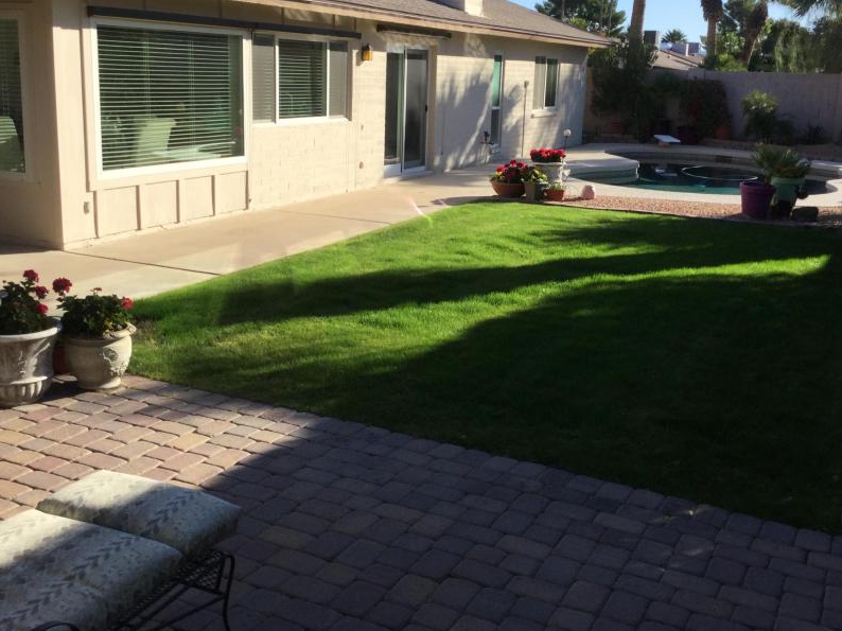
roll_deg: -2.0
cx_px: 442
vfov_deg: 35.9
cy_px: 270
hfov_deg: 46.8
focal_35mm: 40
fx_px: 973
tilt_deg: -13.0
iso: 25
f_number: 2.4
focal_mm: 3.3
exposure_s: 1/895
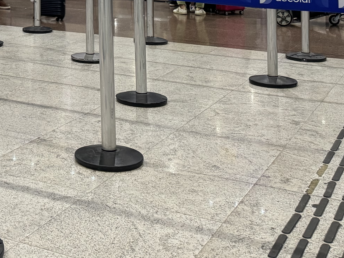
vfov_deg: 19.0
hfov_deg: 26.4
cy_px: -105
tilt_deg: +2.2
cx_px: 4
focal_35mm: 70
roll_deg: -0.1
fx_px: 696
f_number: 1.78
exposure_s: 1/60
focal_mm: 6.76
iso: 400
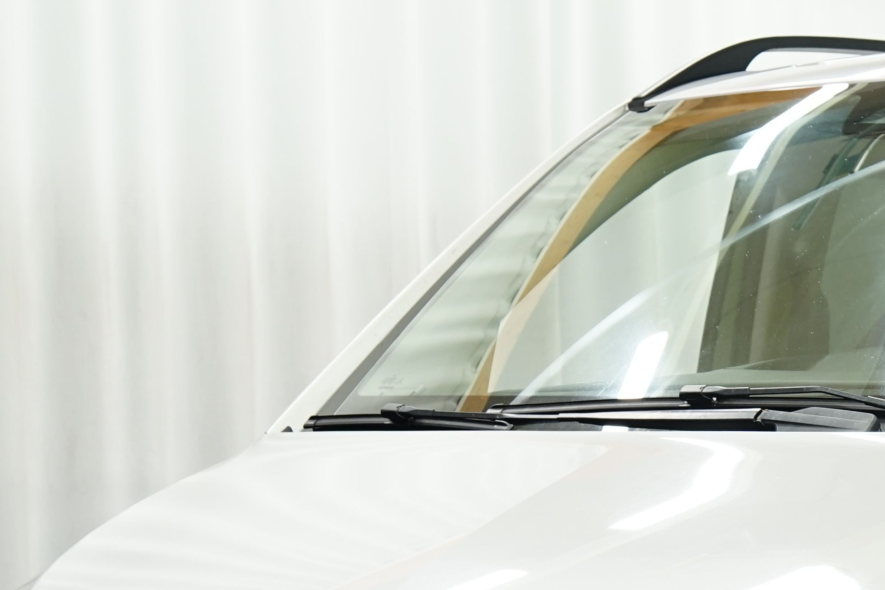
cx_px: 989
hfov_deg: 12.6
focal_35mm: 160
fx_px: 3933
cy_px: 687
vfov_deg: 8.5
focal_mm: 52
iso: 500
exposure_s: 1/20
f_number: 5
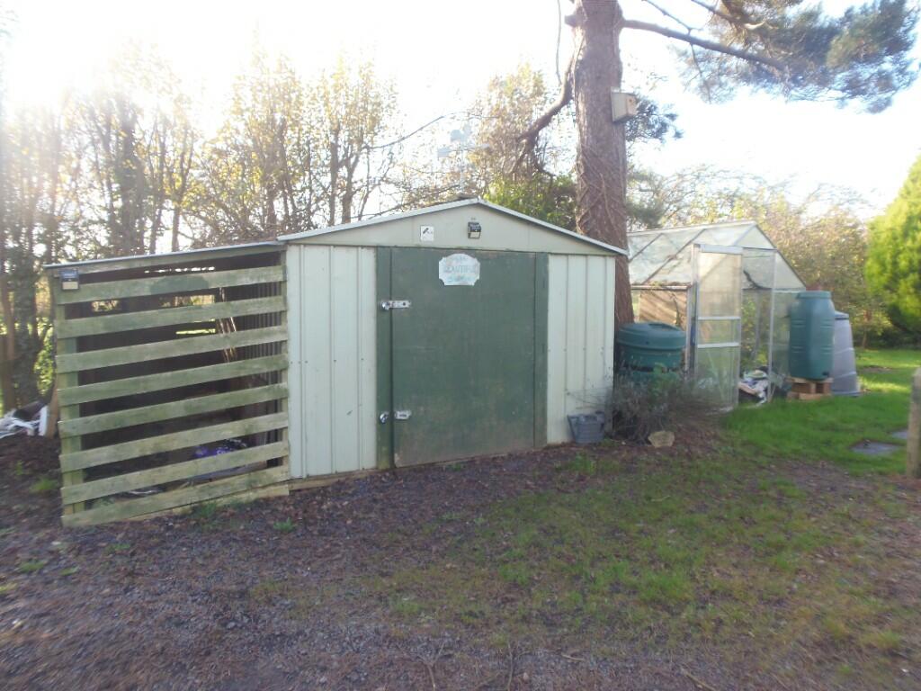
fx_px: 639
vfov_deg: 56.8
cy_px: 346
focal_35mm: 24
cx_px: 460
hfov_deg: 71.6
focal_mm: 4.3
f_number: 2.9
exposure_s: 1/80
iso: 64
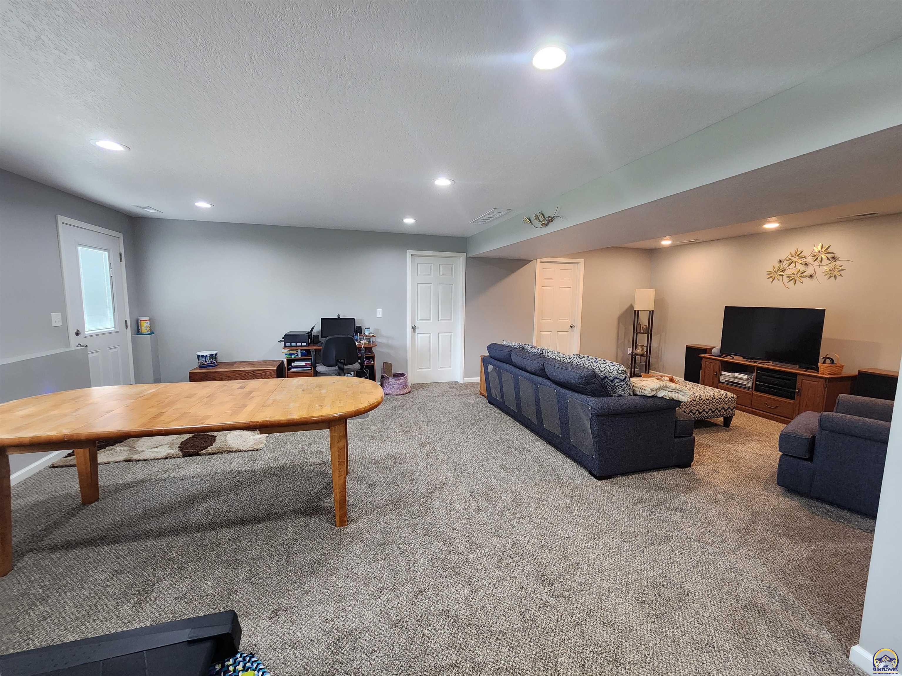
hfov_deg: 106.2
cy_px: 338
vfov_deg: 89.9
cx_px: 451
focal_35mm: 13
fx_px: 339
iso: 320
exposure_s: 1/60
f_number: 2.2
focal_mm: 2.2
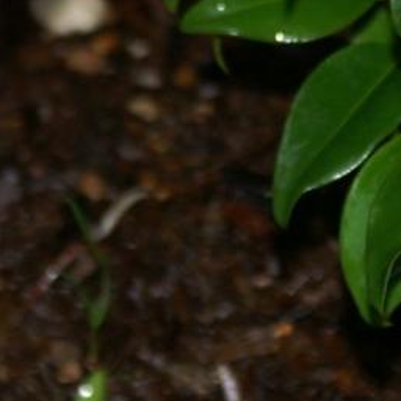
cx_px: 399
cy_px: -9
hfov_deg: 4.9
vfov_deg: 4.9
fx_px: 4666
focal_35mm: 356
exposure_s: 1/125
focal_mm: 70
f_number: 5.6
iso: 400
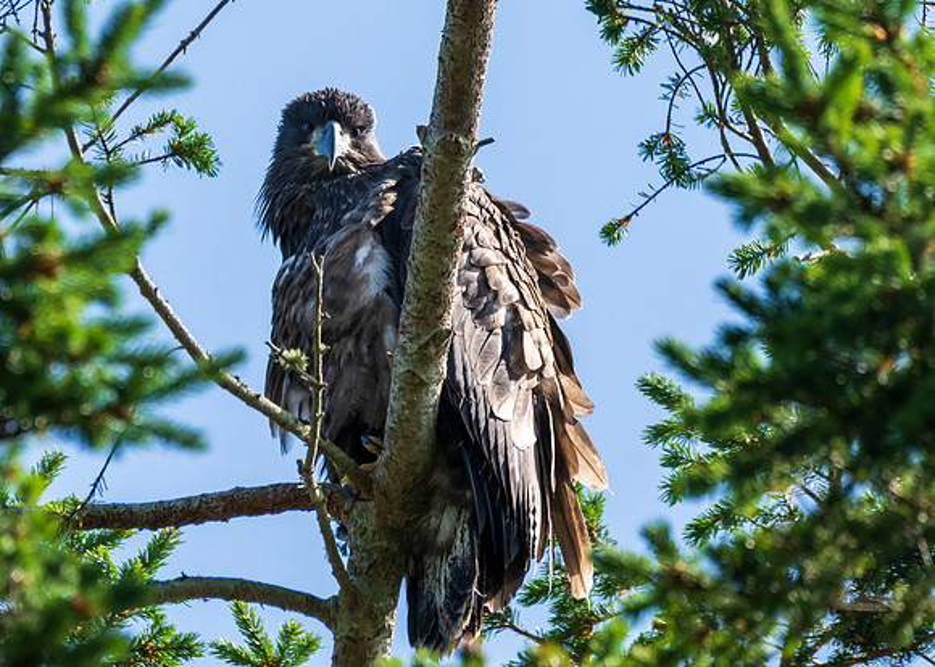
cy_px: 115
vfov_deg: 1.3
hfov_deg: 1.8
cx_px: 395
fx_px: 29718
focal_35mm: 1119
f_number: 7.1
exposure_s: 1/1600
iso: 560
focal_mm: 500
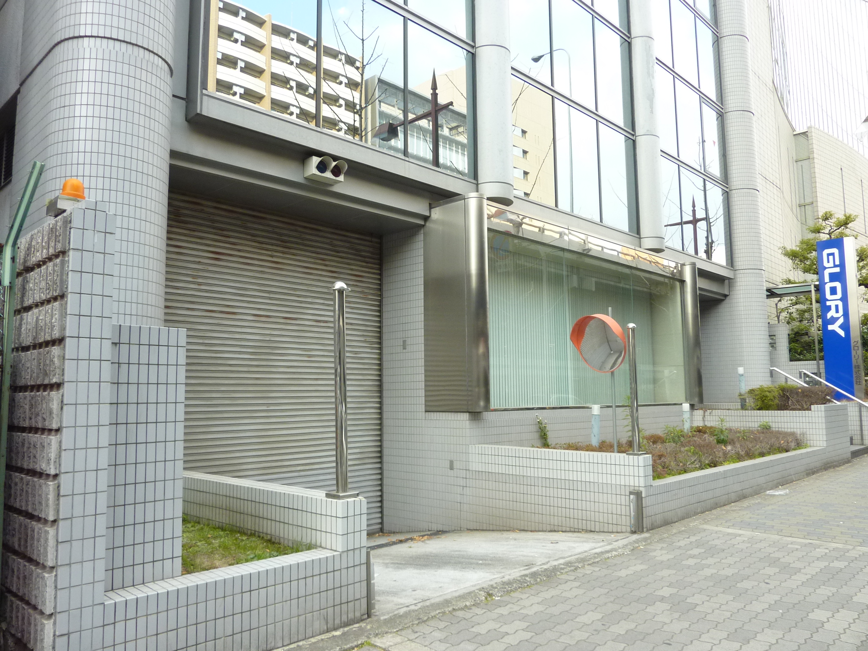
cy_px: 326
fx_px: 627
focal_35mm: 25
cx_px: 434
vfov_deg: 54.9
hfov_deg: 69.4
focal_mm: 4.1
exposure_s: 1/160
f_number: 3.3
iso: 160
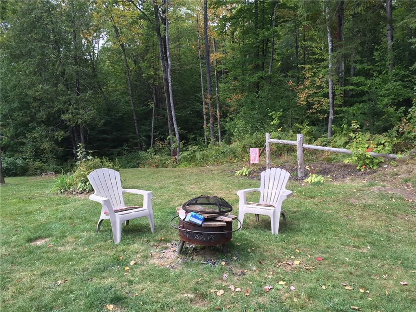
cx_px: 208
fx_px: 349
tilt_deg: -7.1
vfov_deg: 48.2
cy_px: 156
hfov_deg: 61.7
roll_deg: -0.1
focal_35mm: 29
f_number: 2.2
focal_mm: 4.15
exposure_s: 1/124
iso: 32
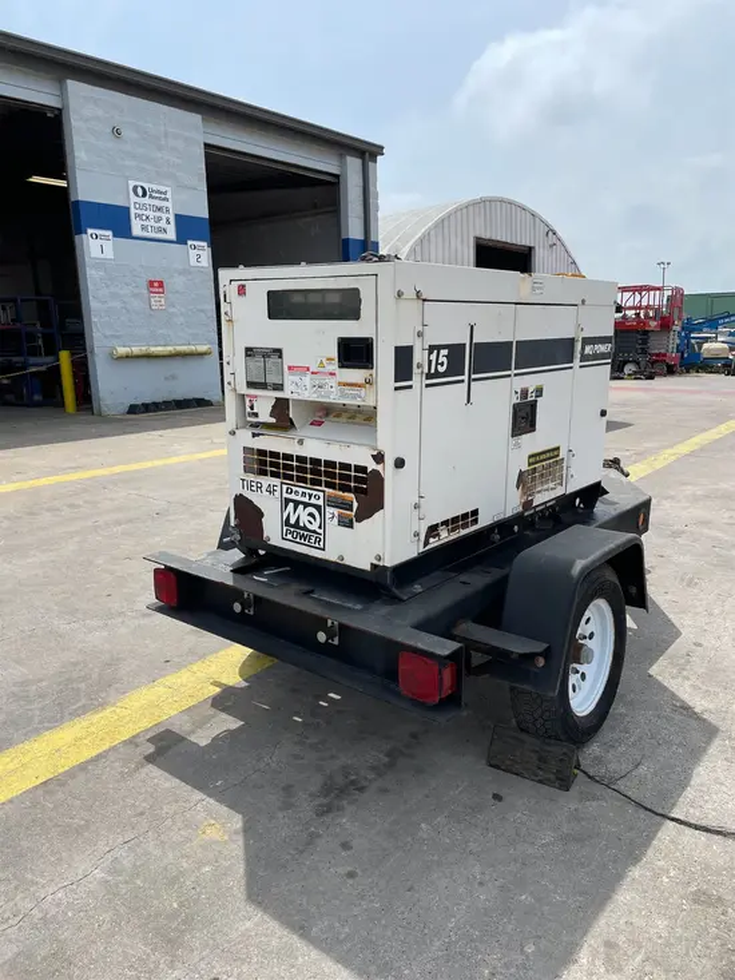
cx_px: 368
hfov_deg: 53.1
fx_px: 736
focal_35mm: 26
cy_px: 490
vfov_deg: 67.3
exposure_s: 1/6135
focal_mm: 4.2
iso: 50
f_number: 1.6
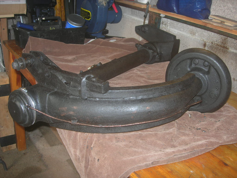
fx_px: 260
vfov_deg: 37.7
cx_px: 118
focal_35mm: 38
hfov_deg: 49.0
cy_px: 89
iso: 64
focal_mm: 7.8
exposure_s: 1/60.1
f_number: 2.8
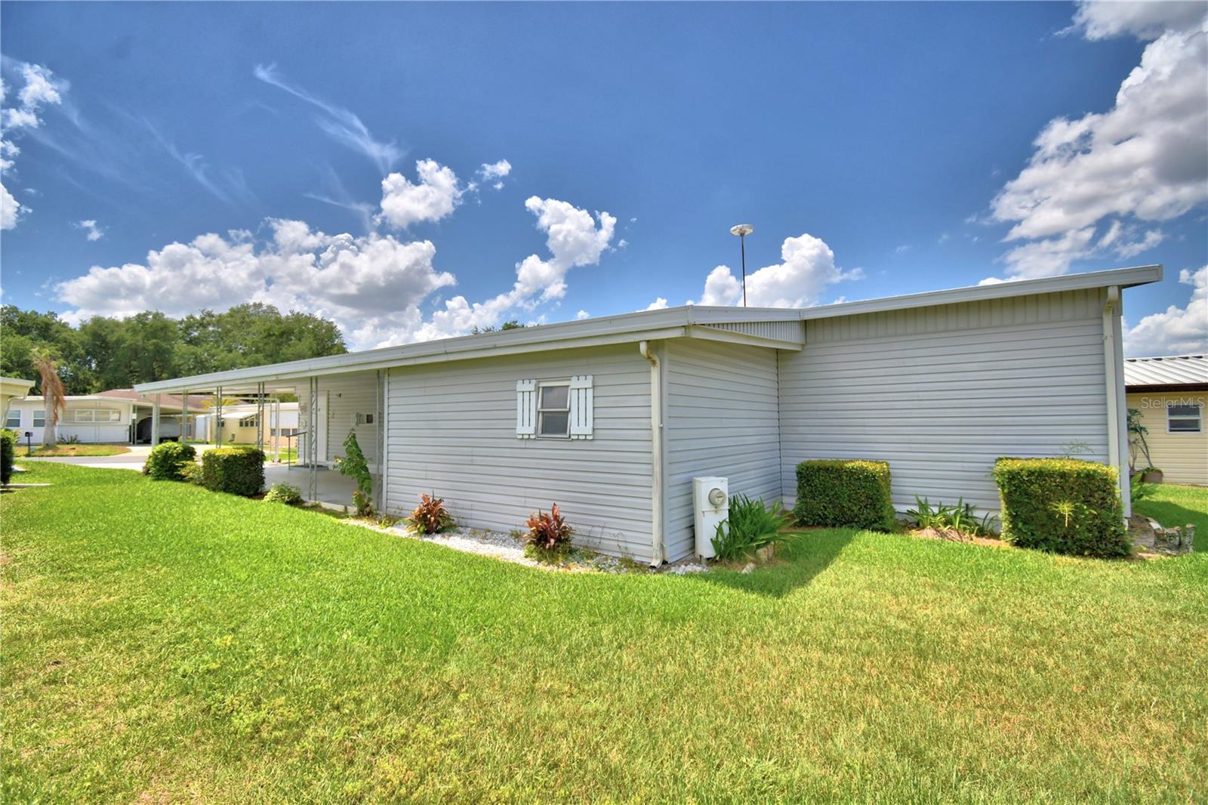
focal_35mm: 15
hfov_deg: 100.4
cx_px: 604
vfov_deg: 77.3
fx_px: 503
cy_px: 402
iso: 100
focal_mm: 10
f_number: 4.5
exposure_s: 1/1600
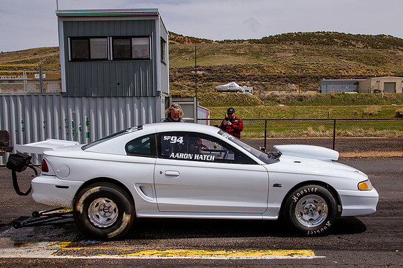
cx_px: 214
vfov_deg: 30.7
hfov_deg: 44.9
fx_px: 487
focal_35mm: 44
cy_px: 159
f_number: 10
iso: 200
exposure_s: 1/500
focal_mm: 31
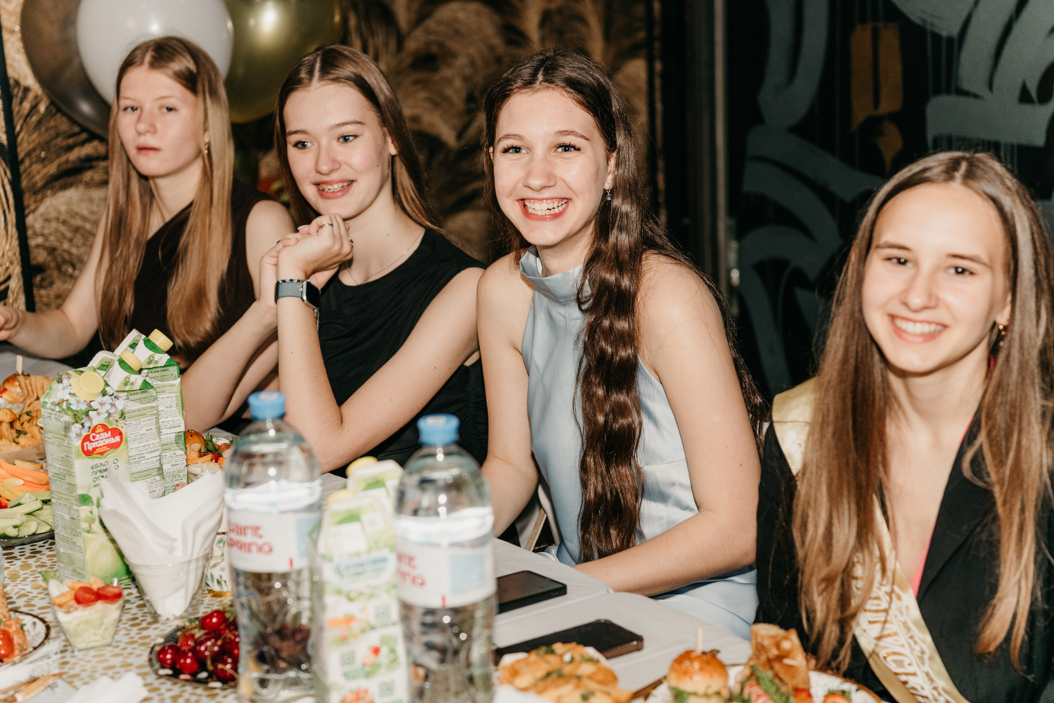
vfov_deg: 19.5
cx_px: 527
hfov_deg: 28.8
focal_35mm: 70
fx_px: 2049
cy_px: 352
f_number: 4
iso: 640
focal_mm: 70
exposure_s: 1/160
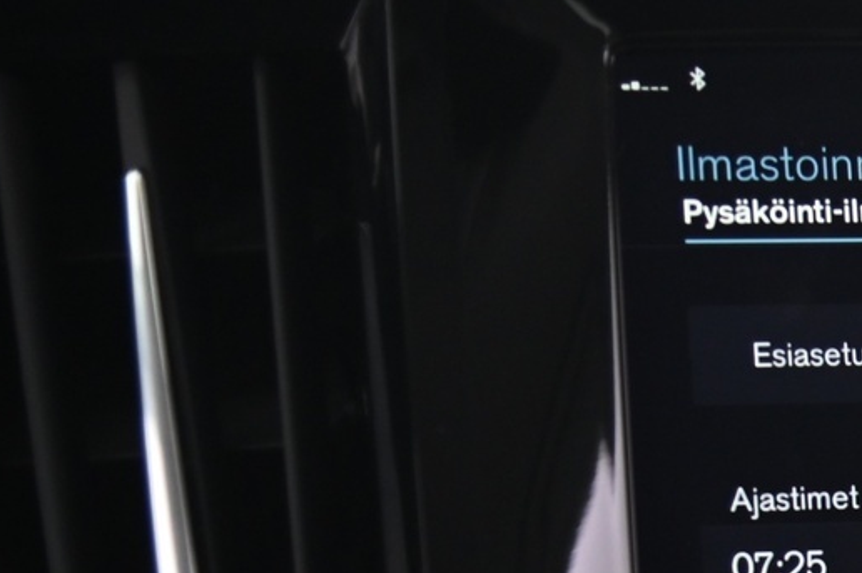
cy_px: 822
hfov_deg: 13.0
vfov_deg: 8.9
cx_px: 1204
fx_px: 3612
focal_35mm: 151
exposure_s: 1/15
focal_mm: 48
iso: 2000
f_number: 4
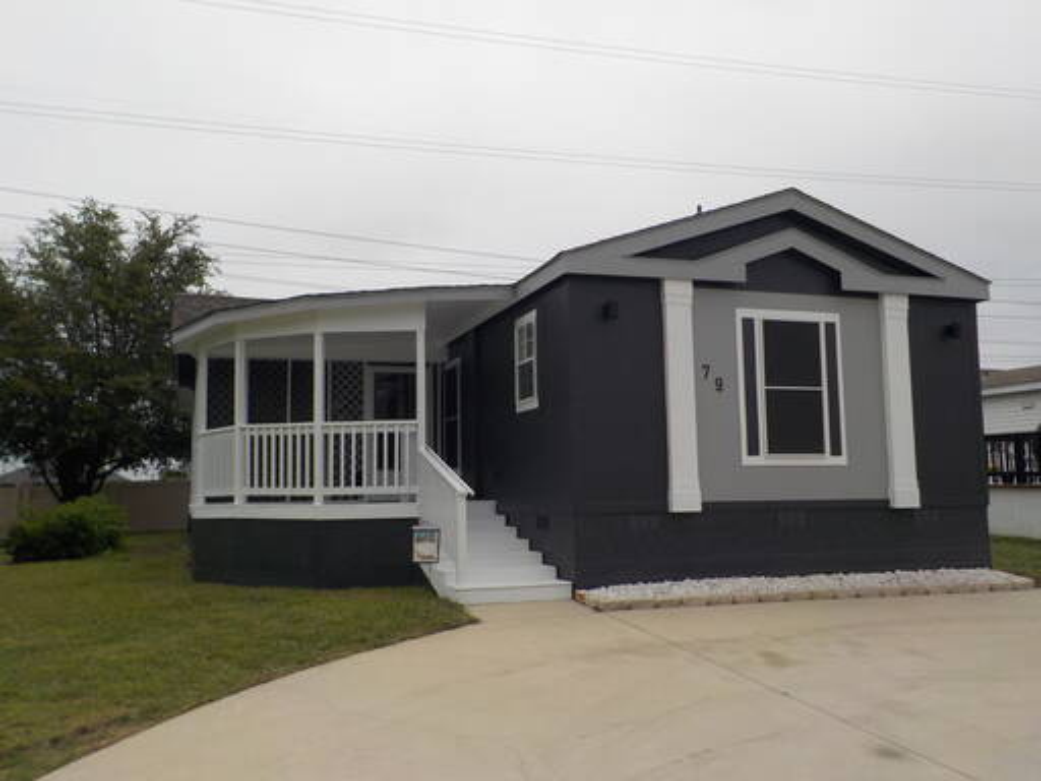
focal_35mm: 30
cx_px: 520
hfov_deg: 60.0
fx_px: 902
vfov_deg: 46.8
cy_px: 390
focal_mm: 4.1
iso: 125
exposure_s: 1/800
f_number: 6.6
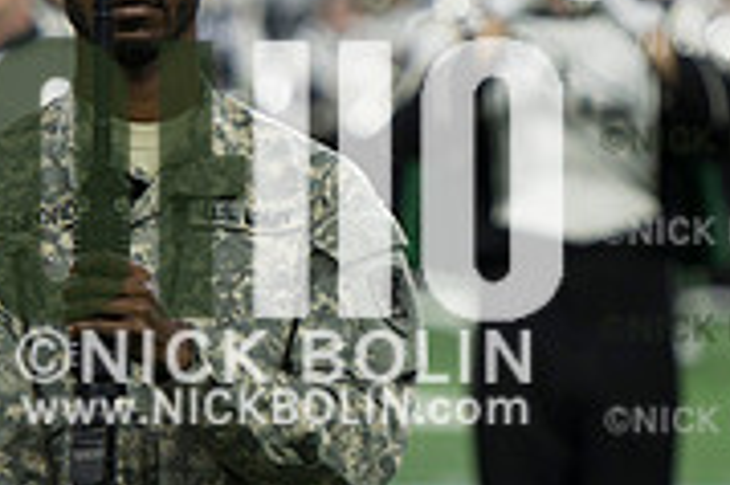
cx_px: 273
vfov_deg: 2.7
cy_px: 232
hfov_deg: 4.0
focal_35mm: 517
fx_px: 10474
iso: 2500
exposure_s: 1/2000
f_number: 3.5
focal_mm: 160
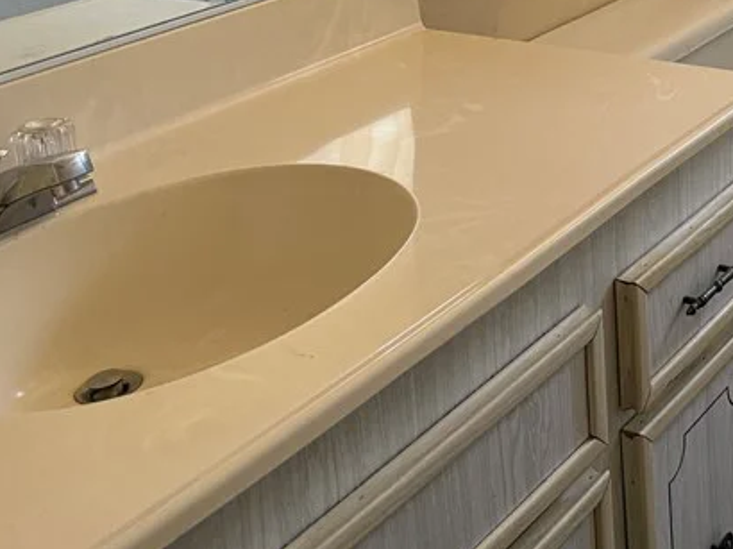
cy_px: -55
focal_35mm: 60
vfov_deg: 23.0
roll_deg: +1.3
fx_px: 1270
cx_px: 769
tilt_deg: -12.3
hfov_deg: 29.6
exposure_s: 1/60
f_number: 1.78
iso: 320
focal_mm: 6.76
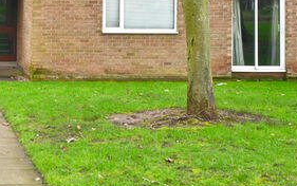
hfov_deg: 22.6
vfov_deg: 14.7
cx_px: -18
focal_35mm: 87
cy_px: -11
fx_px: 705
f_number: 4.5
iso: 400
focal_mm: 20
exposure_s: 1/250
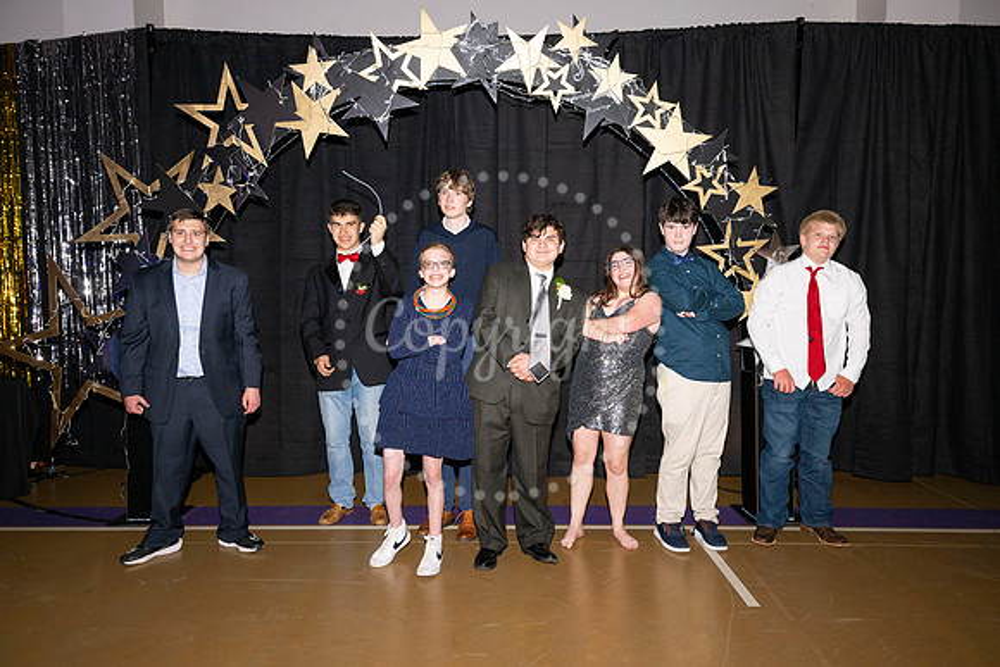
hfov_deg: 73.7
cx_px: 500
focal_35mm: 24
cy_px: 334
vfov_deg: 53.2
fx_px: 667
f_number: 5.6
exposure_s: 1/100
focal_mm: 24
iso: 320
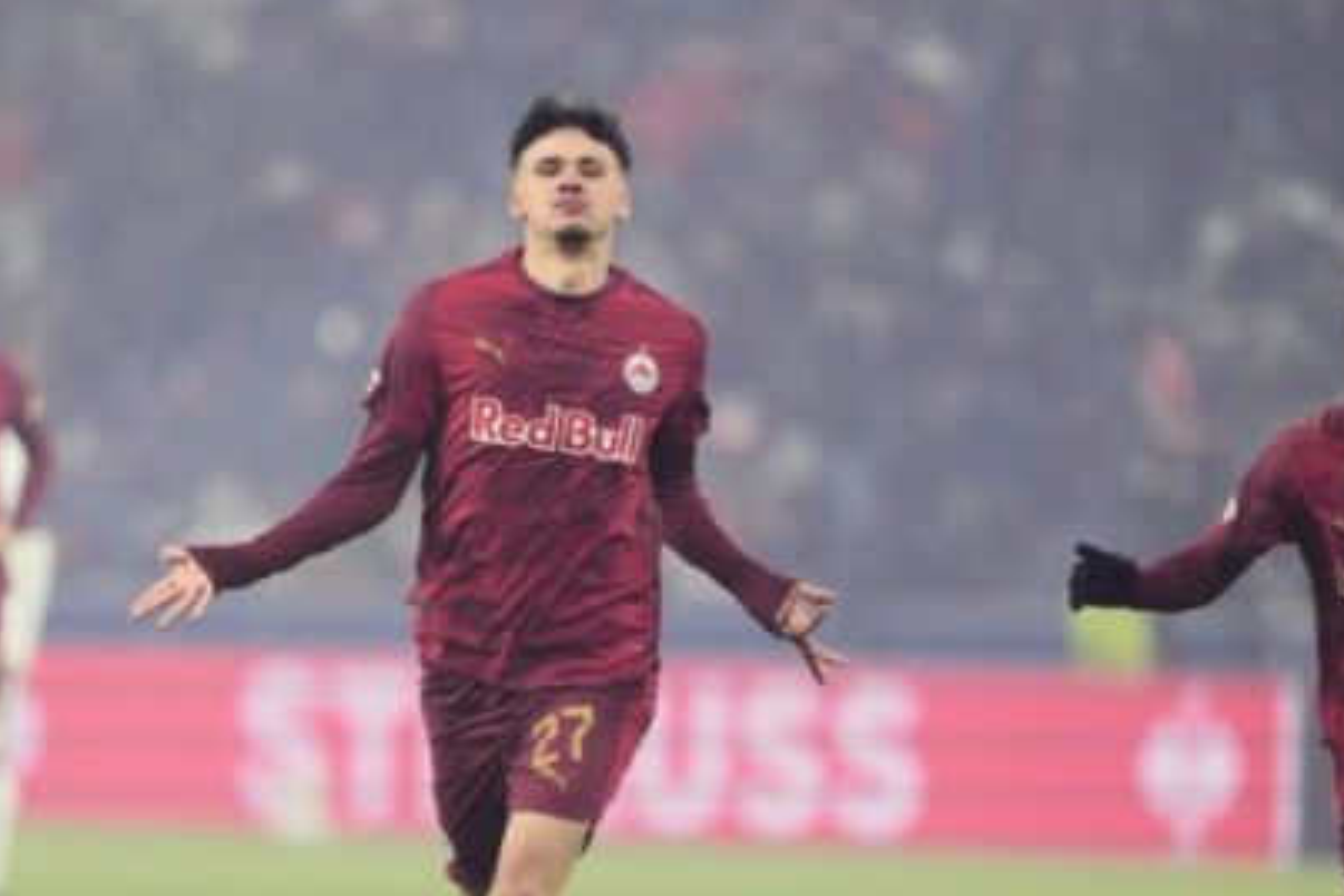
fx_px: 18964
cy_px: 642
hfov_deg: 4.1
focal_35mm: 508
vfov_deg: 2.7
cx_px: 543
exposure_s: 1/1600
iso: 1600
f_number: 2.8
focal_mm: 300
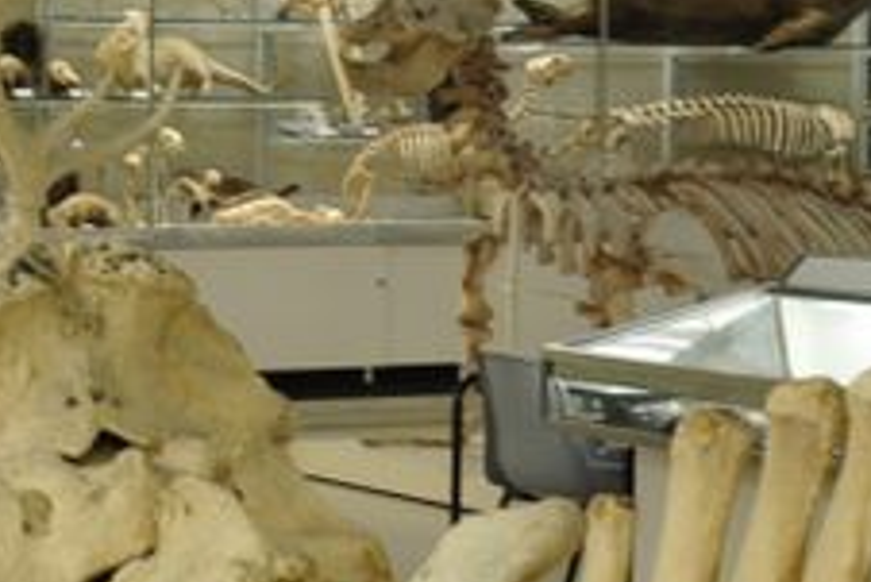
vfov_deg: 8.4
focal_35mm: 163
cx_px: -339
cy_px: -81
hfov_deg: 12.1
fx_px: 3946
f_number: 6.3
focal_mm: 24
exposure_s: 1/15
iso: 400
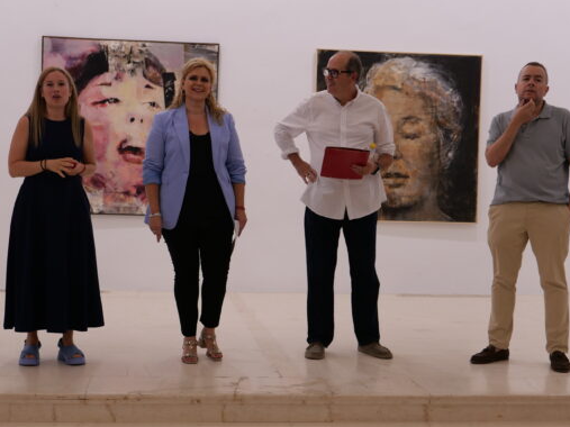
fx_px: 873
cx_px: 251
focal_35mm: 53
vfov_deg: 27.5
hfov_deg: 36.1
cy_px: 222
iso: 320
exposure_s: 1/100
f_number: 2.5
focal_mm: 19.1
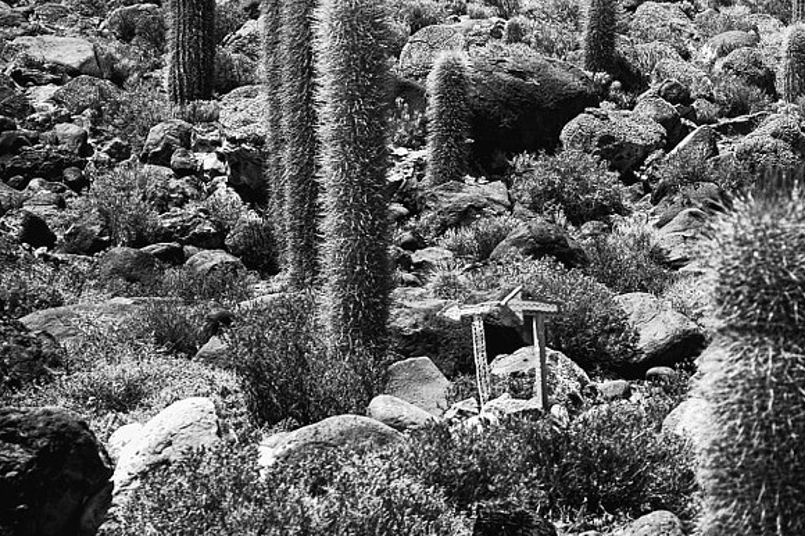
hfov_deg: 9.8
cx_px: 980
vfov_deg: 6.6
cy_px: 145
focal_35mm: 207
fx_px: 4626
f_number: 6.3
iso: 250
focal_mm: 75
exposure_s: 1/800
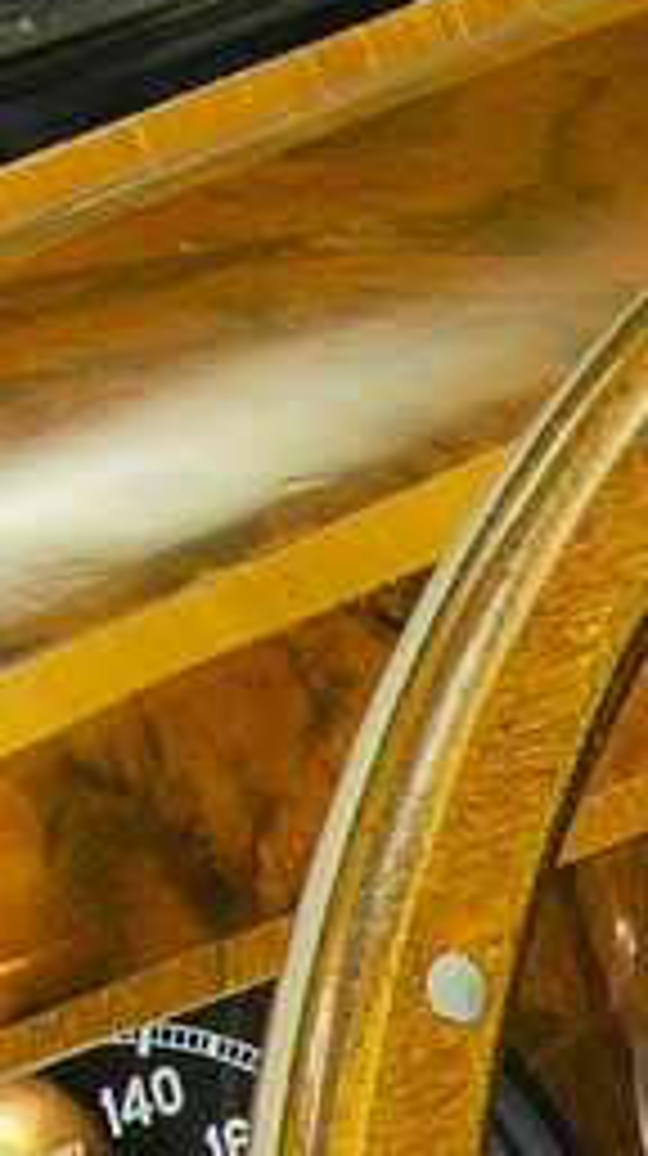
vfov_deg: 8.0
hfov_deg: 4.4
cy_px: 1756
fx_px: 8088
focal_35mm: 264
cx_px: 1980
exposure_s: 1
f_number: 14
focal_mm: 36
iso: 200
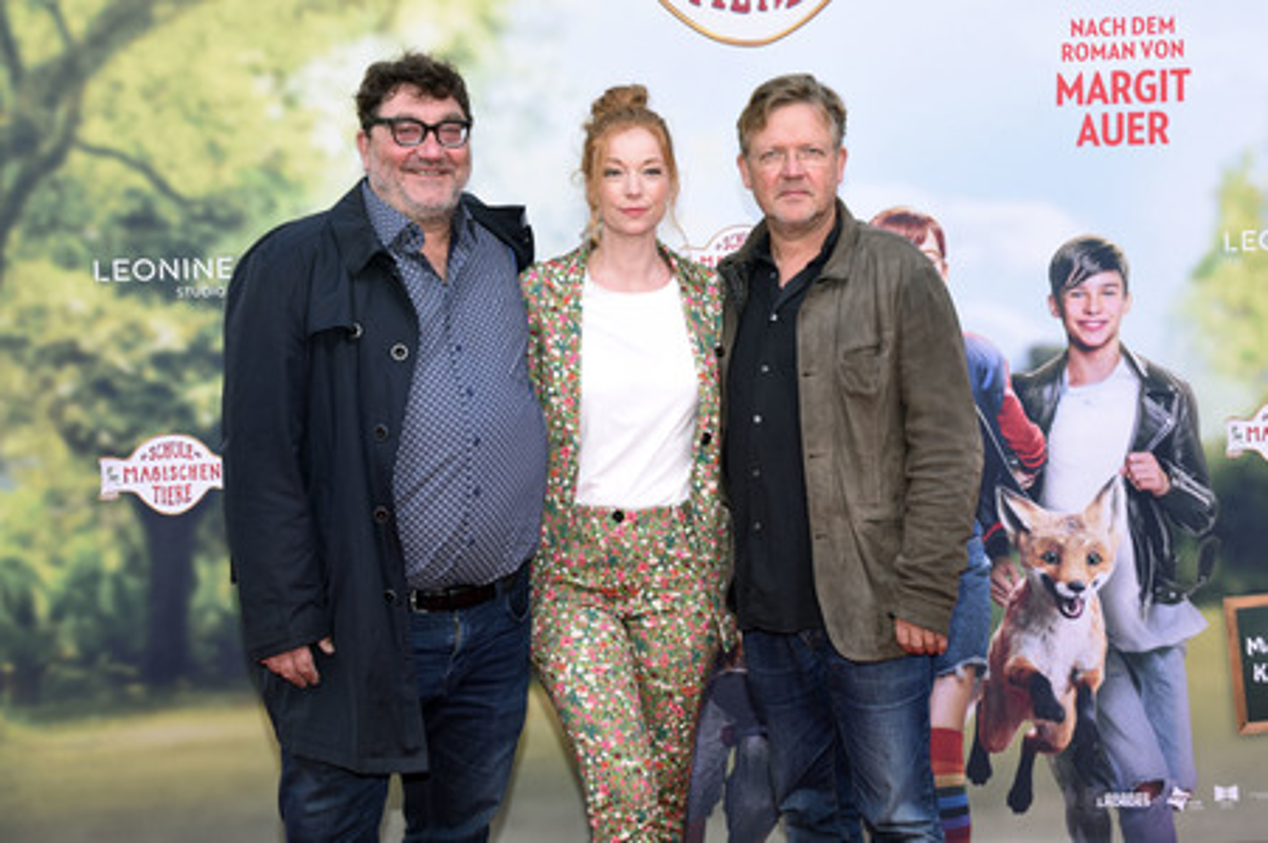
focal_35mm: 50
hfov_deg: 39.6
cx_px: 634
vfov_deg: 27.0
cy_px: 422
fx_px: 1760
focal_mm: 50
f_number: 6.3
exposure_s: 1/160
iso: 400
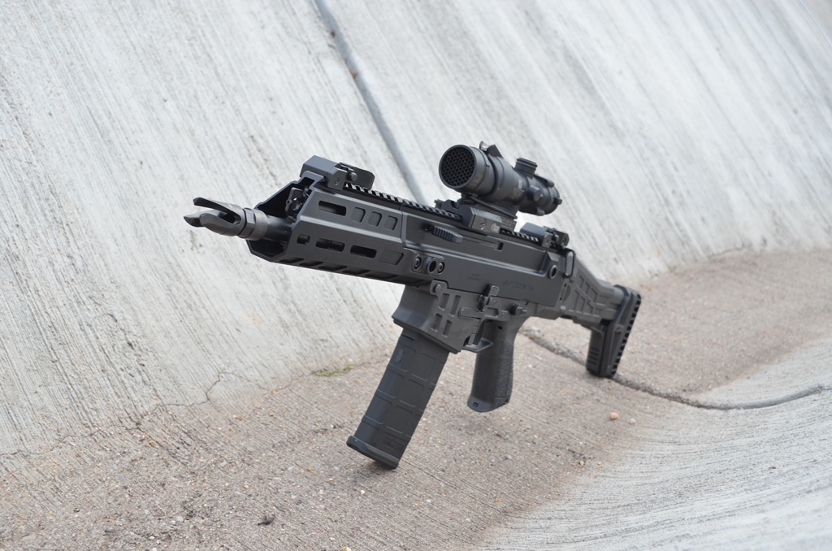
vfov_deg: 30.7
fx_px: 1003
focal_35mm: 44
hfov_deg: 45.0
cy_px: 276
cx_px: 416
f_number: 6.3
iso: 200
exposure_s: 1/160
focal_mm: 29
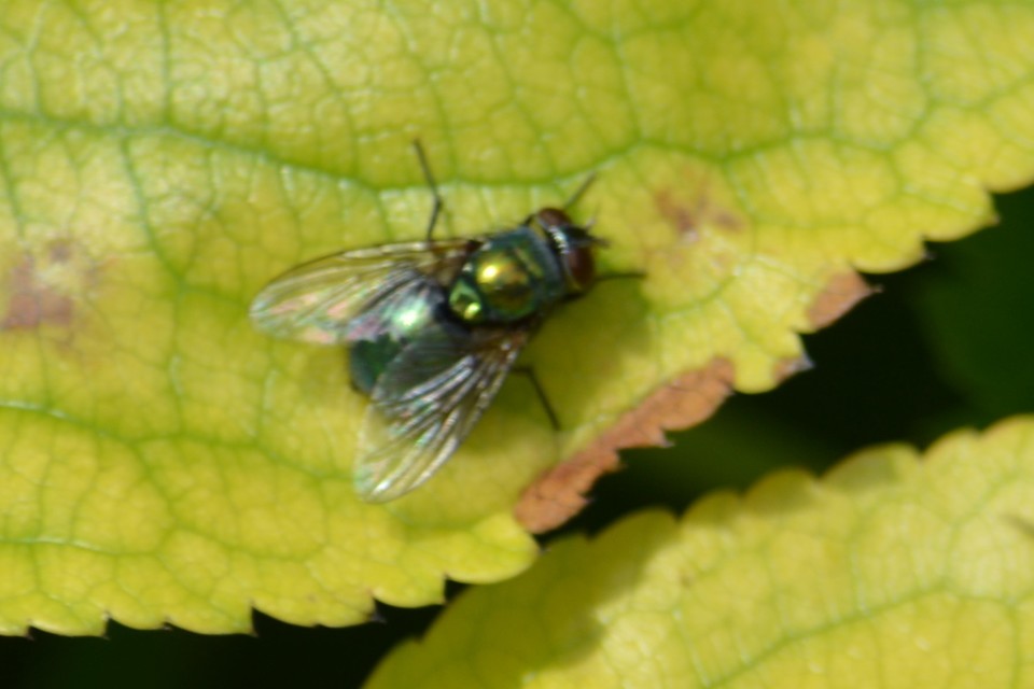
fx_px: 12924
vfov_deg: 3.1
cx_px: 517
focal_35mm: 450
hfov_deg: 4.6
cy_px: 344
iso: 100
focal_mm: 300
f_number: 8
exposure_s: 1/200
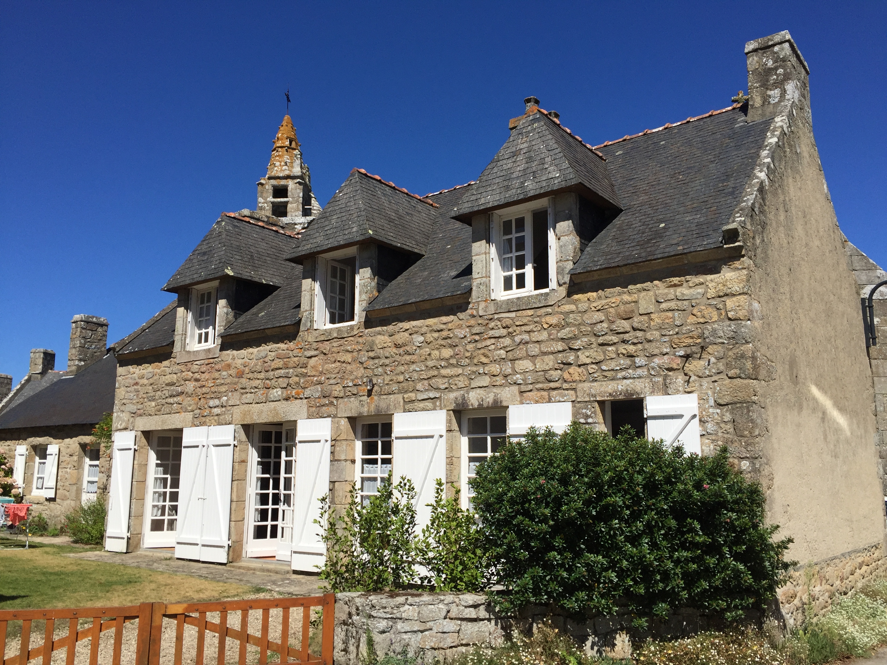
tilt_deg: +11.7
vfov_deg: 48.2
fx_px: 743
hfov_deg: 61.7
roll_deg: -0.8
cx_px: 444
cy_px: 332
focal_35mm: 29
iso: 32
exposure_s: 1/3597
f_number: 2.2
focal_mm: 4.15
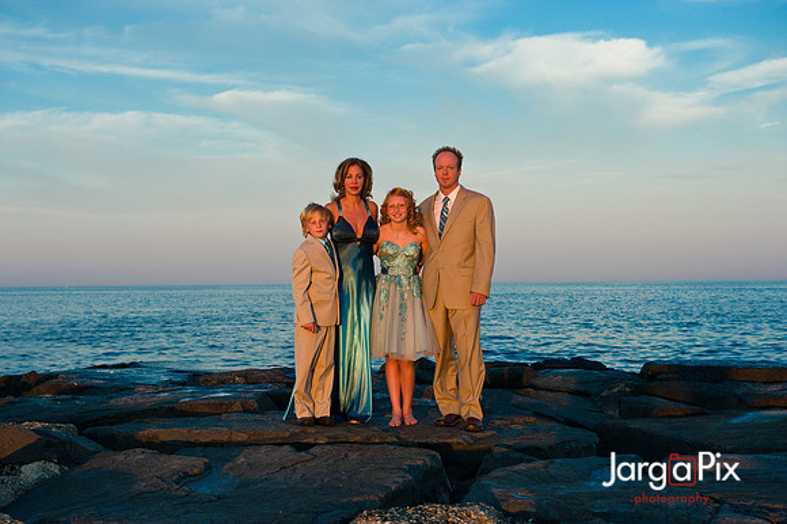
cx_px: 394
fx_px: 1136
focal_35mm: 52
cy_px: 262
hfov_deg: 38.2
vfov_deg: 26.0
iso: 200
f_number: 6.3
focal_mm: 52
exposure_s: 1/200
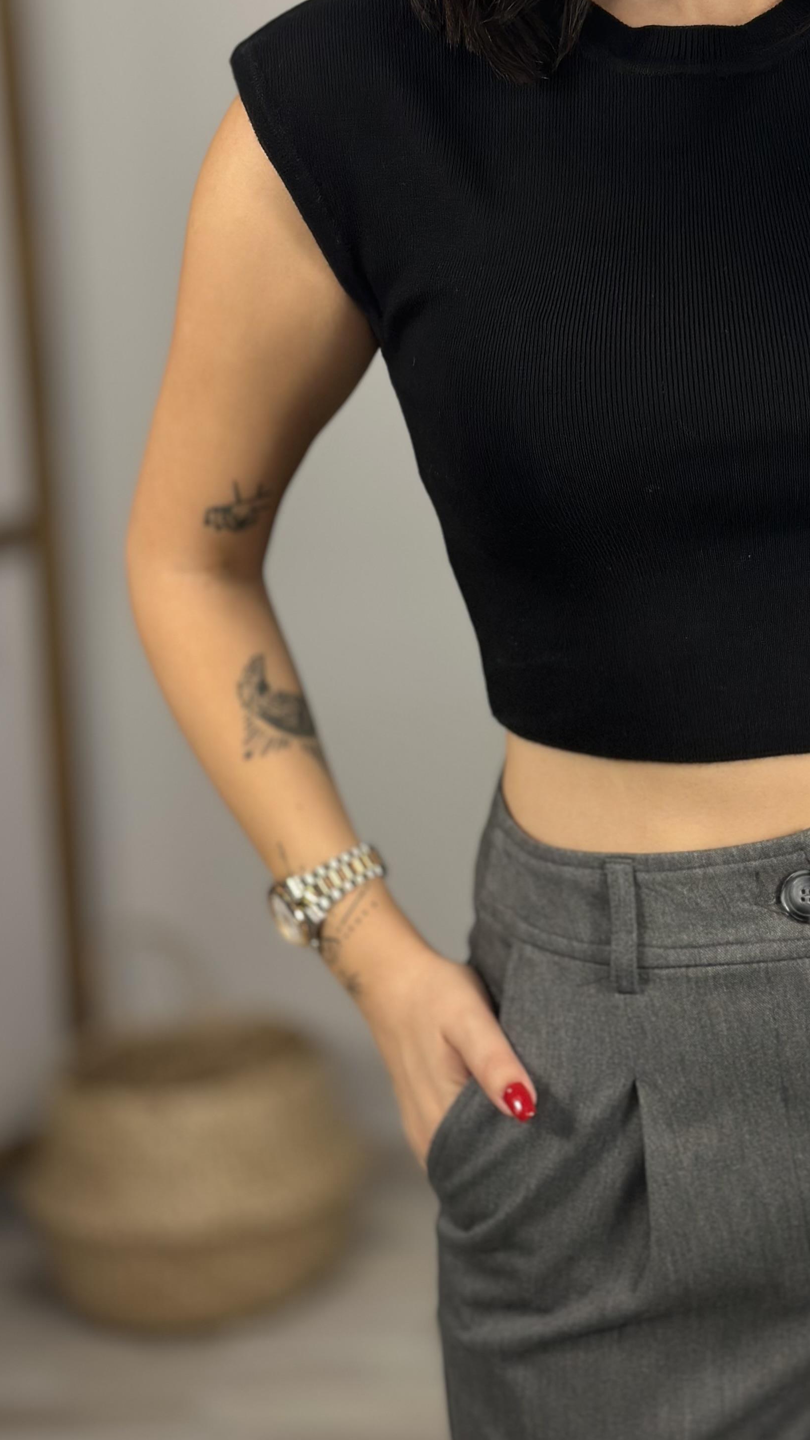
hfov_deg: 16.4
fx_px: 2787
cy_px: 490
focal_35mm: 73
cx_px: 704
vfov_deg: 28.8
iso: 80
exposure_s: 1/100
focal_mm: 6.86
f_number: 1.78
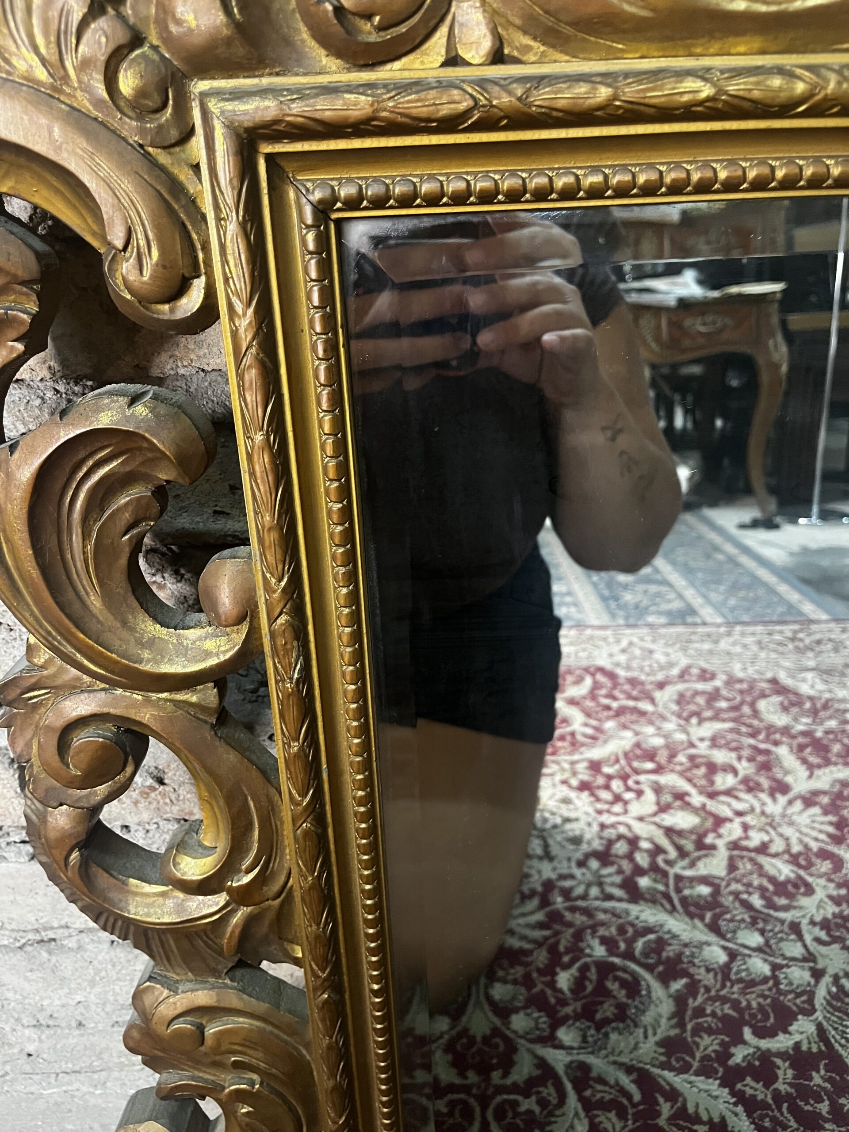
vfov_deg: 67.3
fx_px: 850
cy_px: 566
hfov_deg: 53.1
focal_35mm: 26
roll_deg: +3.5
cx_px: 424
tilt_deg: -30.9
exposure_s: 1/33
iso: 500
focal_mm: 5.1
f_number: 1.6
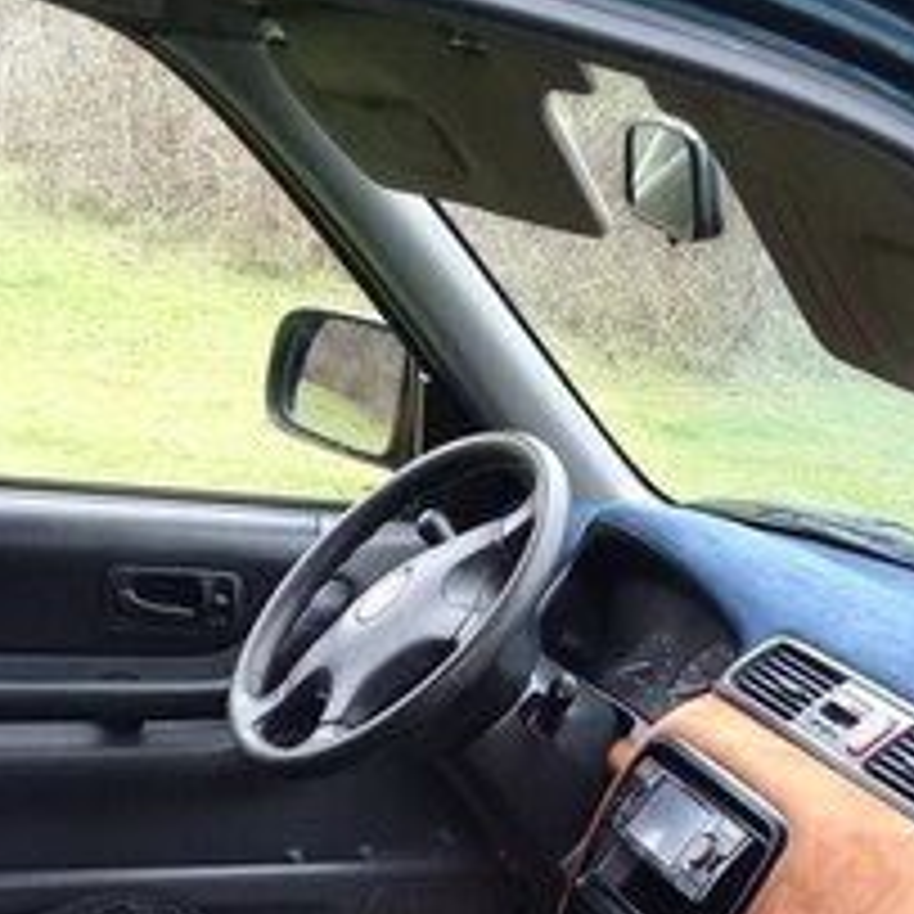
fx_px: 2001
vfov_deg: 23.7
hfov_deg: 25.7
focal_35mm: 67
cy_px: 1067
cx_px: 545
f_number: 2.2
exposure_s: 1/50
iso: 64
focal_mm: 3.3
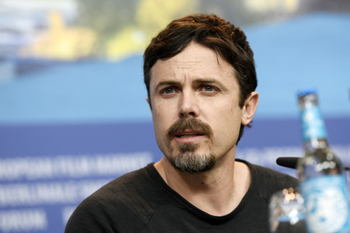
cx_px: 175
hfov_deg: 13.7
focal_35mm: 150
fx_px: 1457
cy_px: 116
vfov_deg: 9.1
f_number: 3.5
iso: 1000
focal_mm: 150
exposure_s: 1/250
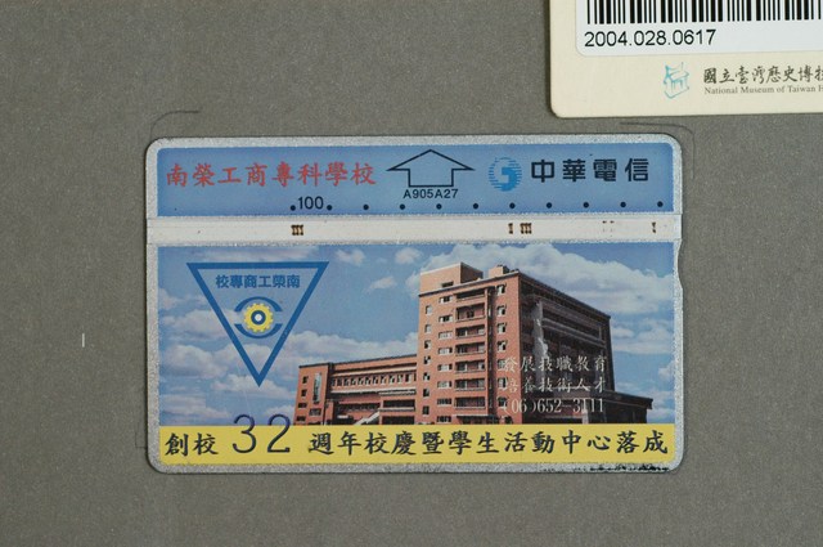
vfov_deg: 15.1
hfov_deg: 22.6
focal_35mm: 90
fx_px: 2055
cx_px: 412
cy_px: 274
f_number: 6.3
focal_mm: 60
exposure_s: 1/15
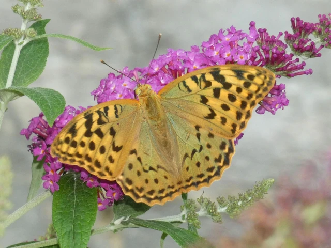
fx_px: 3672
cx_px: 166
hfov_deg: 5.2
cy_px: 124
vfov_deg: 3.9
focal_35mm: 384
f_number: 7.1
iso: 500
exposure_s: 1/100
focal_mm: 68.8
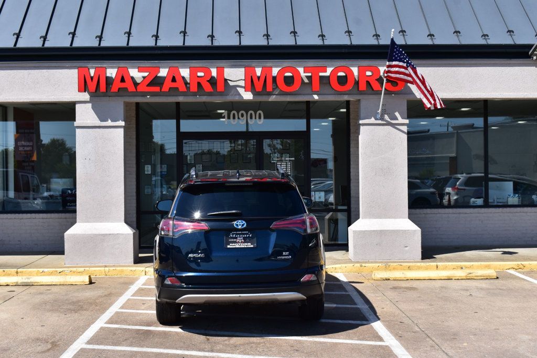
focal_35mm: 51
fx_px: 760
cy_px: 179
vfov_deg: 26.5
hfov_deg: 38.9
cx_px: 268
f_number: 11
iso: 360
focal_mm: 34
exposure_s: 1/500
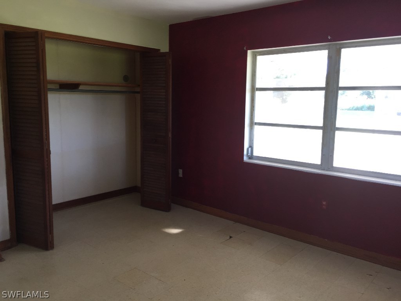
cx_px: 200
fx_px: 336
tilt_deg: -6.8
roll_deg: -1.5
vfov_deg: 48.2
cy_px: 150
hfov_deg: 61.7
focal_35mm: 29
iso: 40
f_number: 2.2
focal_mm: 4.15
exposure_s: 1/30
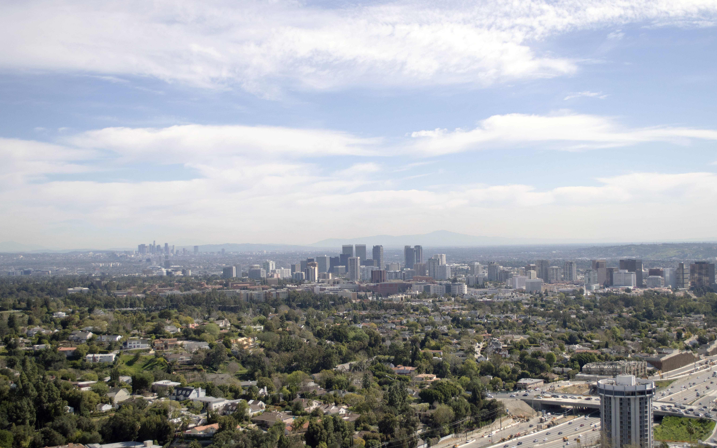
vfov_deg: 26.8
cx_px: 401
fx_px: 938
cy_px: 254
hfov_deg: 41.8
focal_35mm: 48
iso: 360
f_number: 4.5
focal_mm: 28
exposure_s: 1/3200
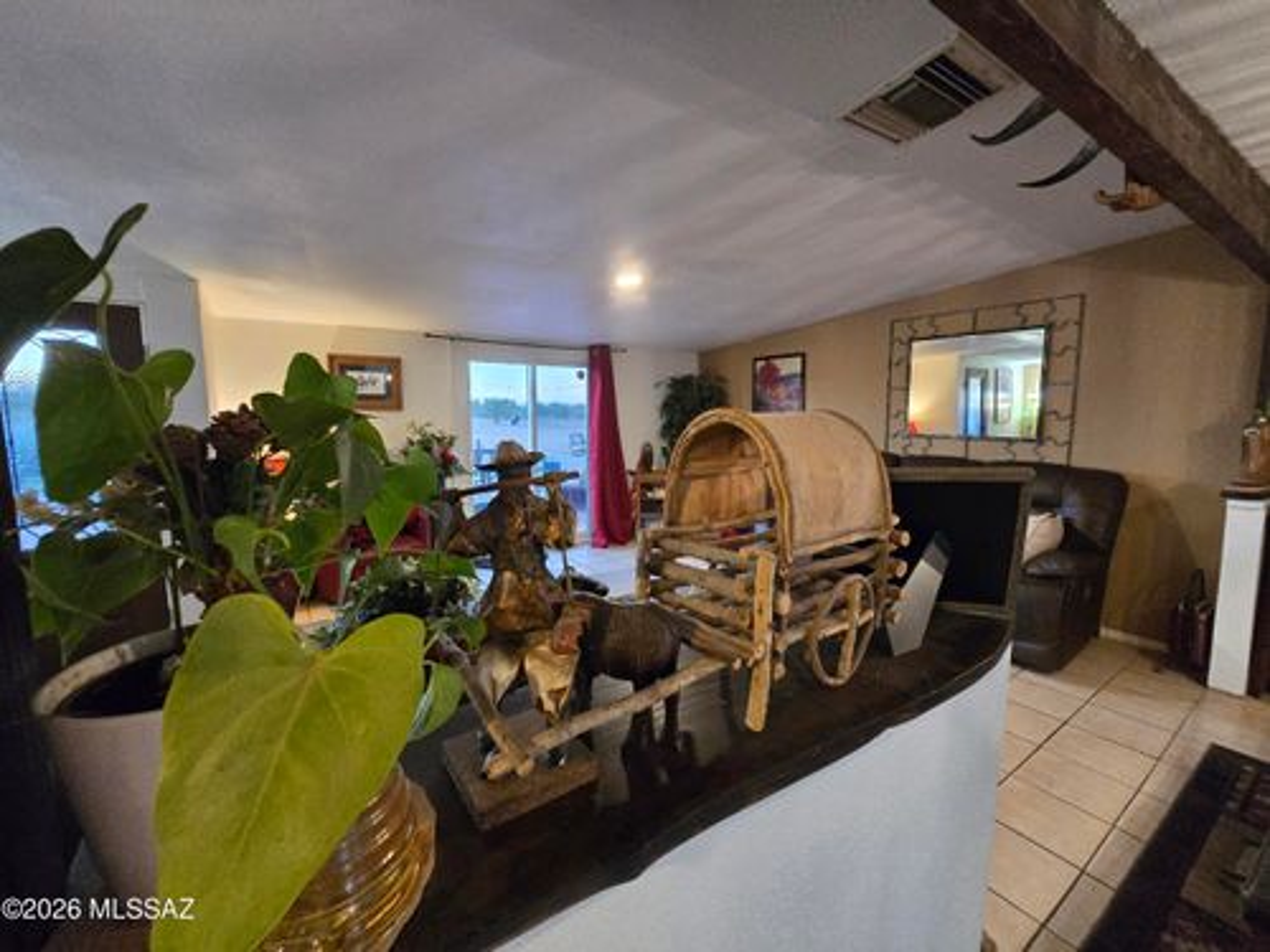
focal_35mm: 13
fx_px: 477
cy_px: 476
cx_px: 635
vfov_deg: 89.9
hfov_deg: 106.2
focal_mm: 2.2
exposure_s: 1/60
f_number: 2.2
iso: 1000
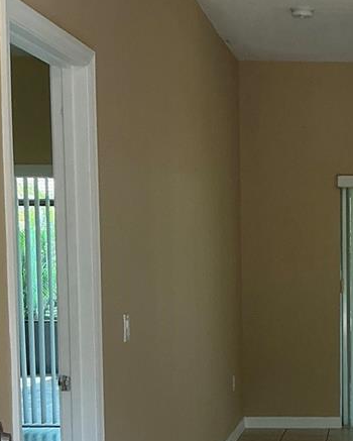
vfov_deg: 24.9
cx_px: 406
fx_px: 979
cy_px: 359
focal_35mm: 75
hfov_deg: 19.4
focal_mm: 3
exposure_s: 1/100
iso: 50
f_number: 1.8
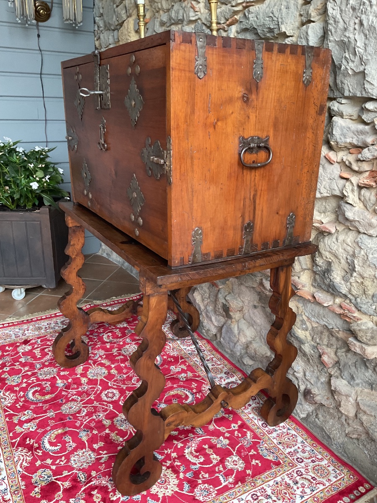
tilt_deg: -17.2
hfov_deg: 48.2
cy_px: 252
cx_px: 188
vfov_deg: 61.7
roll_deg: -0.4
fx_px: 421
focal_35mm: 29
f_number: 1.8
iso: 64
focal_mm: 3
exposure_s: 1/60
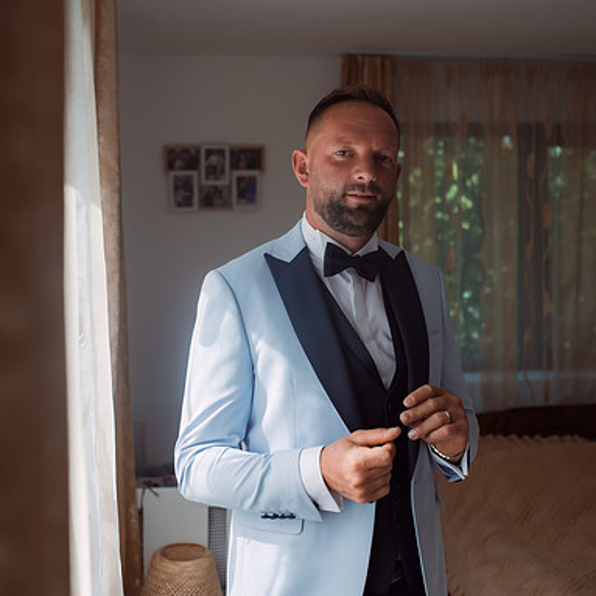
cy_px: 296
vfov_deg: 37.6
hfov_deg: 37.5
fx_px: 877
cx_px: 265
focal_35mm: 45
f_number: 2.8
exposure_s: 1/250
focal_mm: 35
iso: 100
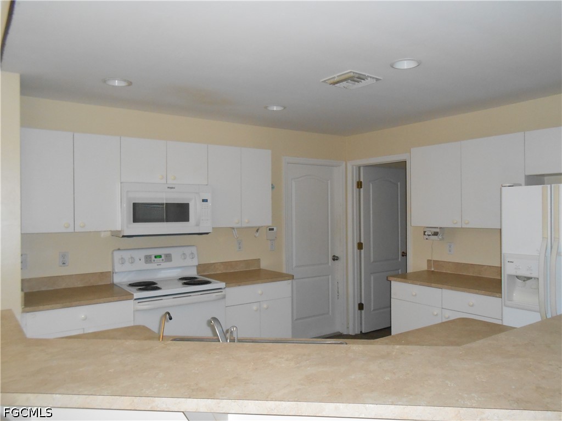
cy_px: 210
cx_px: 281
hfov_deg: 67.3
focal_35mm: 26
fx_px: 422
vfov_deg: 53.1
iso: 320
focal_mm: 4.6
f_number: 3.5
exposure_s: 1/25
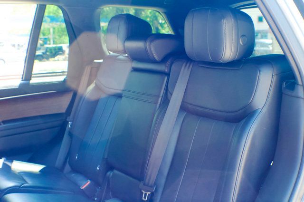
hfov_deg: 27.0
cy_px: 101
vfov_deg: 18.1
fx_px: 633
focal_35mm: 75
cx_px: 152
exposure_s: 1/160
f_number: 6.3
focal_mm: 50
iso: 2000
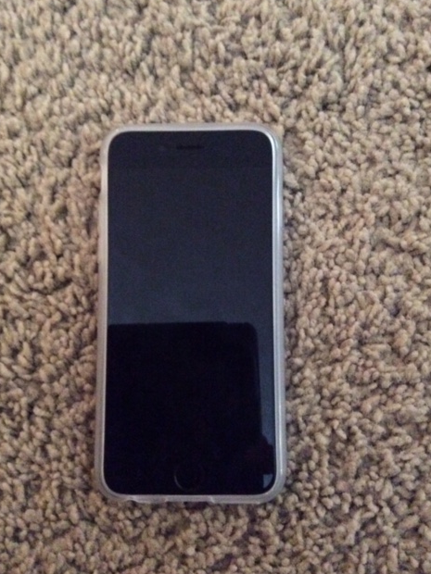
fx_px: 564
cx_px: 215
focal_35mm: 34
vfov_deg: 54.0
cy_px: 284
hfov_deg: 41.8
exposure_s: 1/15
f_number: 2.4
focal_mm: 3.3
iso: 800
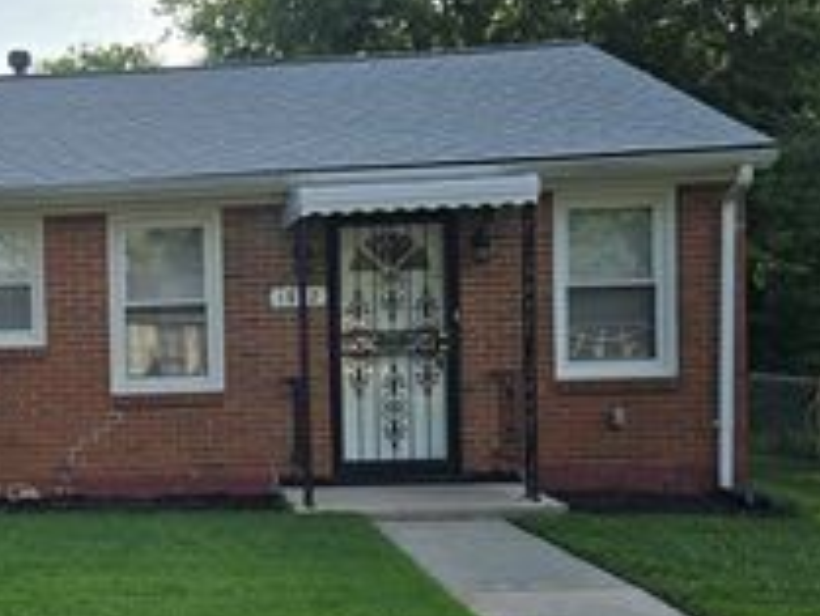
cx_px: 12
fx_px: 1304
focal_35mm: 55
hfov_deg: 32.3
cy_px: 402
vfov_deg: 26.5
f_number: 1.7
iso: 12
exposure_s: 1/1111
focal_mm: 6.3
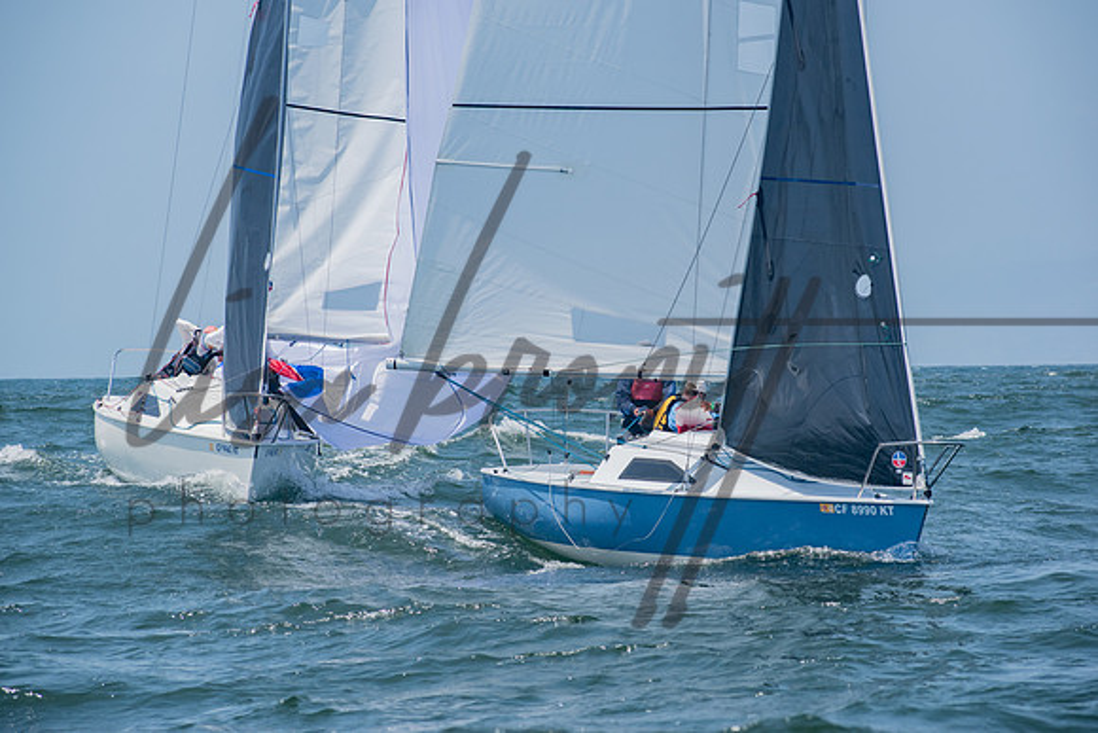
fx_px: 5949
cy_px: 366
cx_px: 549
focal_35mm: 195
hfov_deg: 10.5
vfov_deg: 7.0
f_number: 8
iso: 400
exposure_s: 1/1250
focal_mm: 130
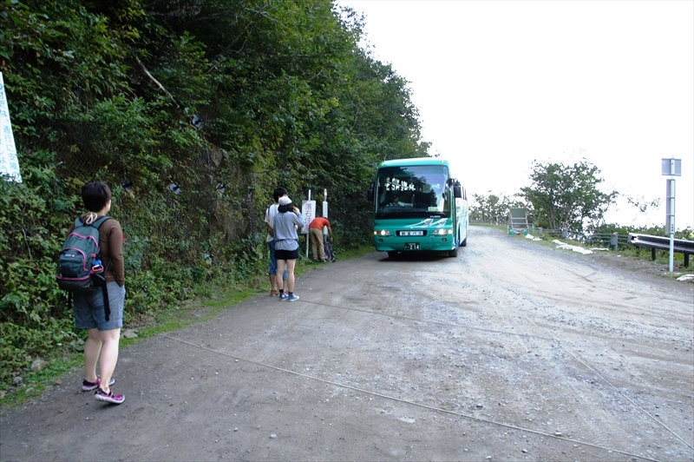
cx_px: 347
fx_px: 520
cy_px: 231
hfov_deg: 67.4
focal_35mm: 27
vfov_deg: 47.9
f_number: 4
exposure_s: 1/160
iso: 200
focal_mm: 18
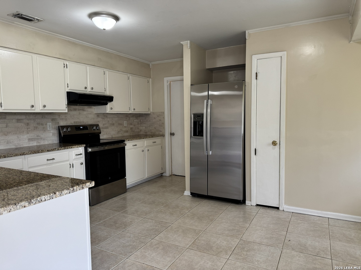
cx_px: 180
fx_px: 250
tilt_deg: -6.3
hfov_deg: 71.6
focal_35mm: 24
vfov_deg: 56.8
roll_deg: +0.8
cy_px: 135
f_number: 1.78
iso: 125
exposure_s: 1/120
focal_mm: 6.76
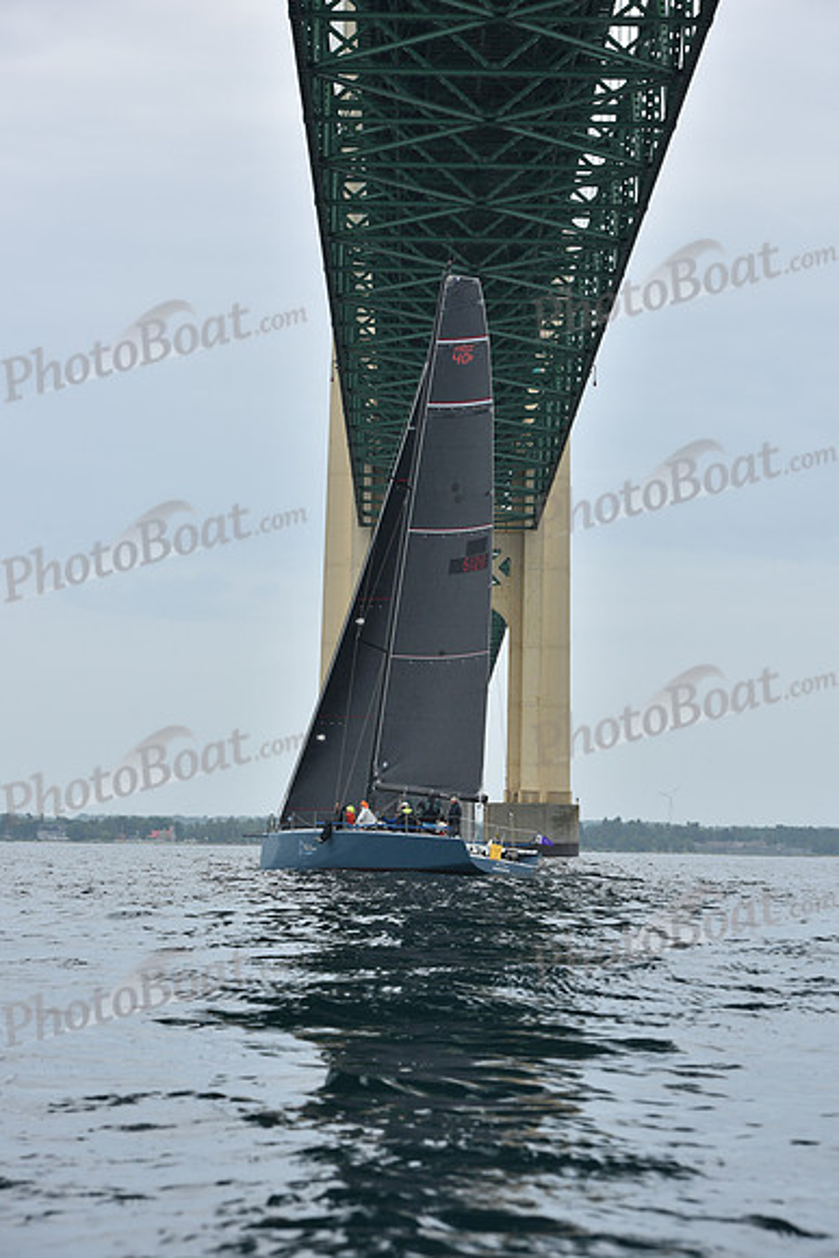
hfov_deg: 13.7
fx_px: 3493
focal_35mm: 100
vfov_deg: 20.4
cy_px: 629
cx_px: 420
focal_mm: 100
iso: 250
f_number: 7.1
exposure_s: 1/800
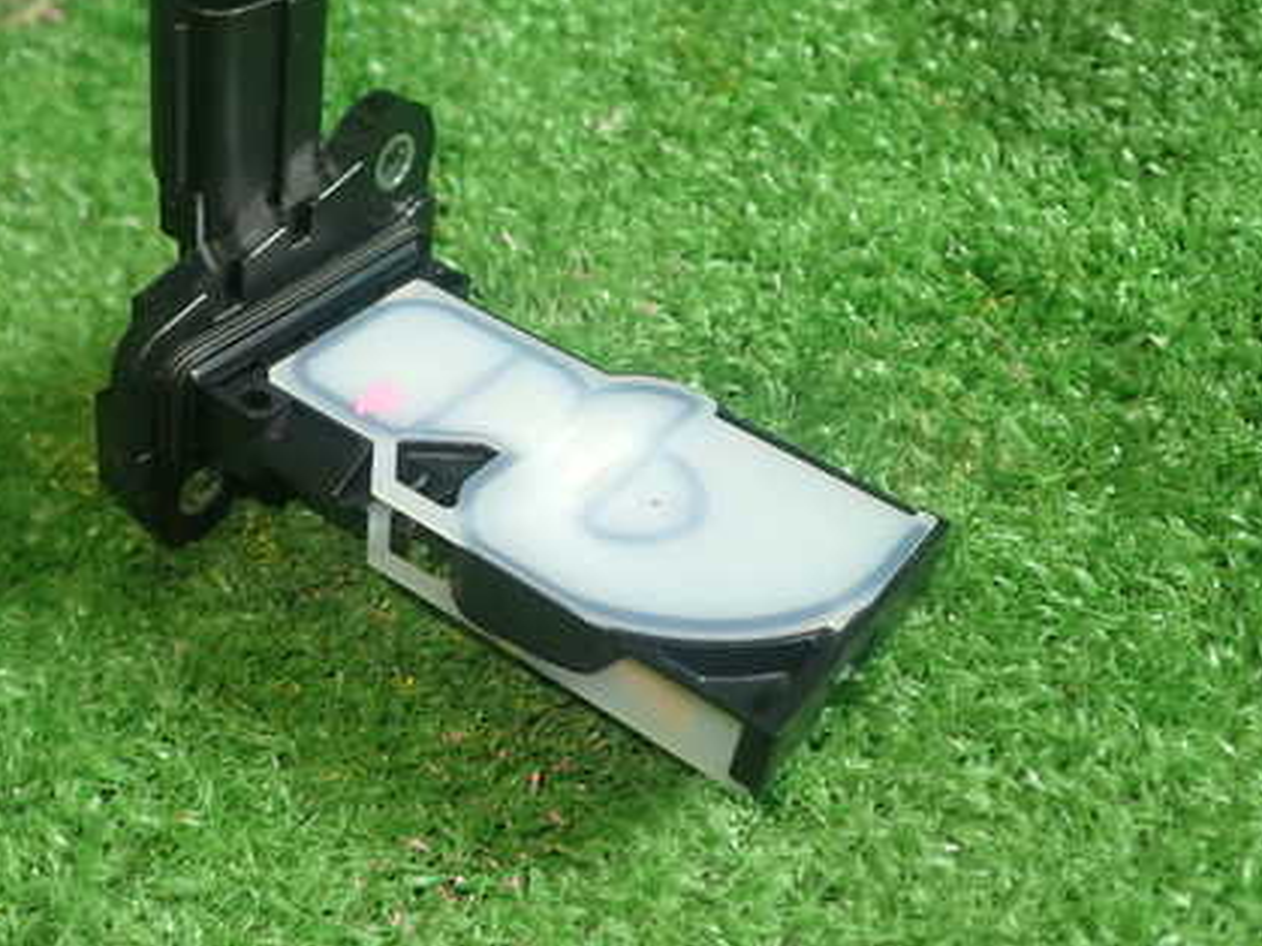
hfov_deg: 43.6
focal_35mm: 43
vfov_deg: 33.5
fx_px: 1567
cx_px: 500
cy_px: 374
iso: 200
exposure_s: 1/60
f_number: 2.3
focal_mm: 5.4
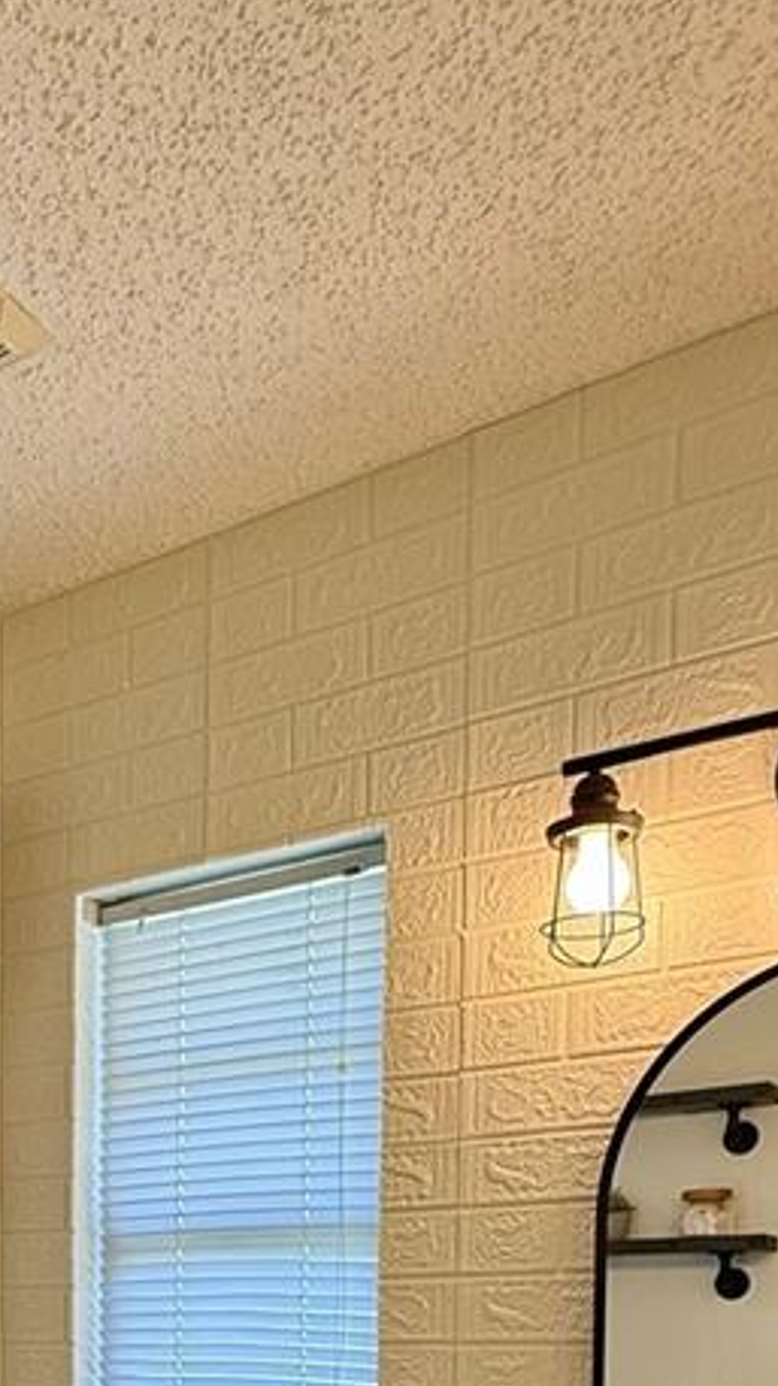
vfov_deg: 42.1
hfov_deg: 28.4
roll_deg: -0.5
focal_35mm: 40
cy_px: 1453
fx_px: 1470
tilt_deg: -3.4
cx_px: 70
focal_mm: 2.22
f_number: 2.2
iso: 64
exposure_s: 1/120
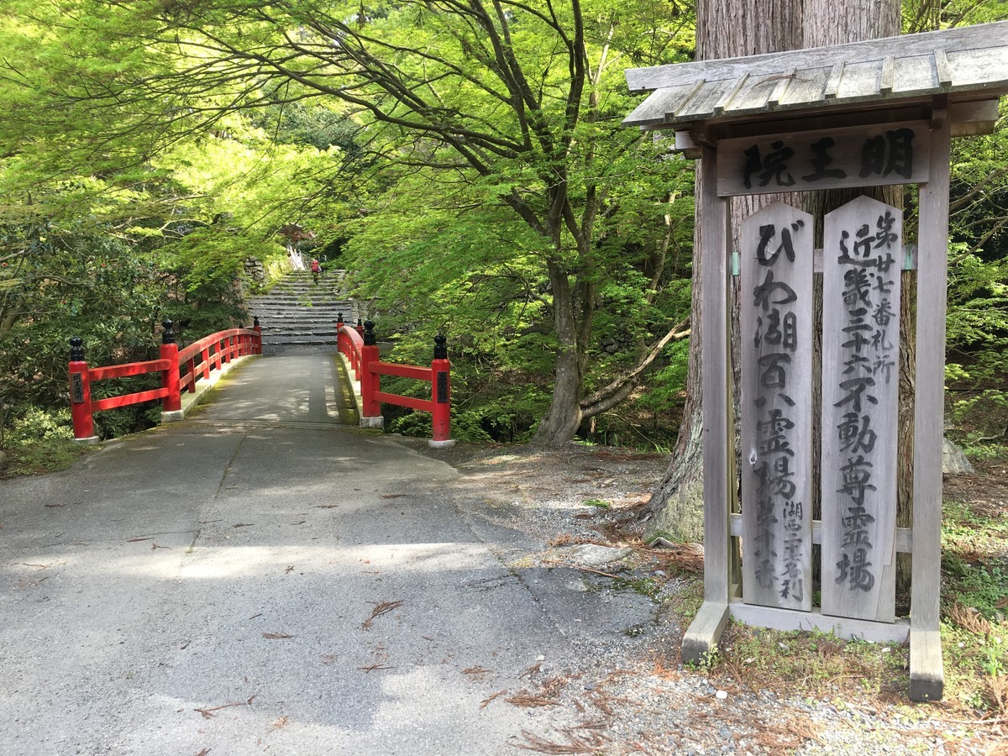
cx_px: 504
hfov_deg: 61.7
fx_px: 844
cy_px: 378
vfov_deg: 48.2
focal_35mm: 29
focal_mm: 4.15
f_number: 2.2
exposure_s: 1/120
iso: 32
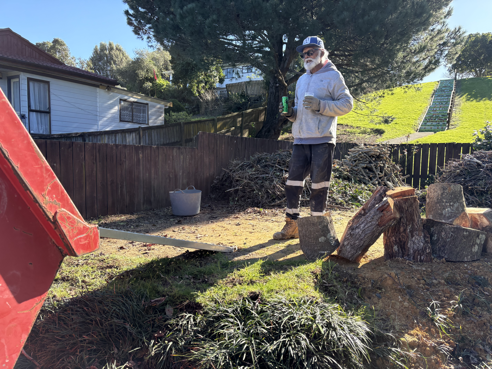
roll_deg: +0.2
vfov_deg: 53.1
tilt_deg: -5.6
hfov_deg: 67.3
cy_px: 184
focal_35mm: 26
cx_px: 246
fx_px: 370
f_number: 1.6
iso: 64
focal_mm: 5.96
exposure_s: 1/973
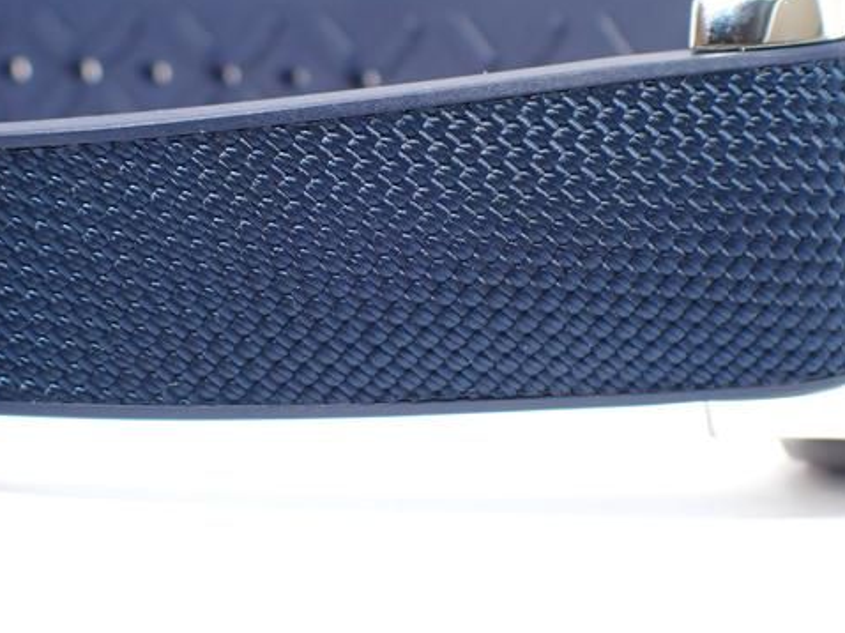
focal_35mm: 134
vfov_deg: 11.0
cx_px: 375
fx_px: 3269
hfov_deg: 14.7
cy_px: 216
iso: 250
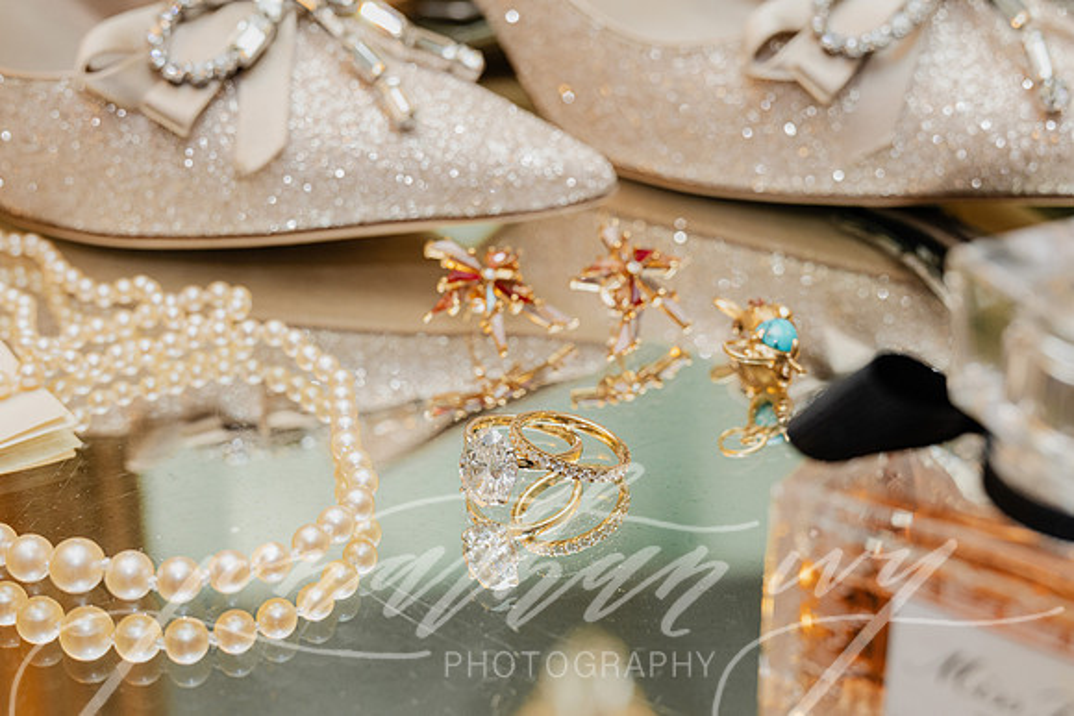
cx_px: 537
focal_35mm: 50
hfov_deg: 39.6
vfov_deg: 27.0
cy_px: 358
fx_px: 1492
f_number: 7.1
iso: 1250
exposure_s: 1/100
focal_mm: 50
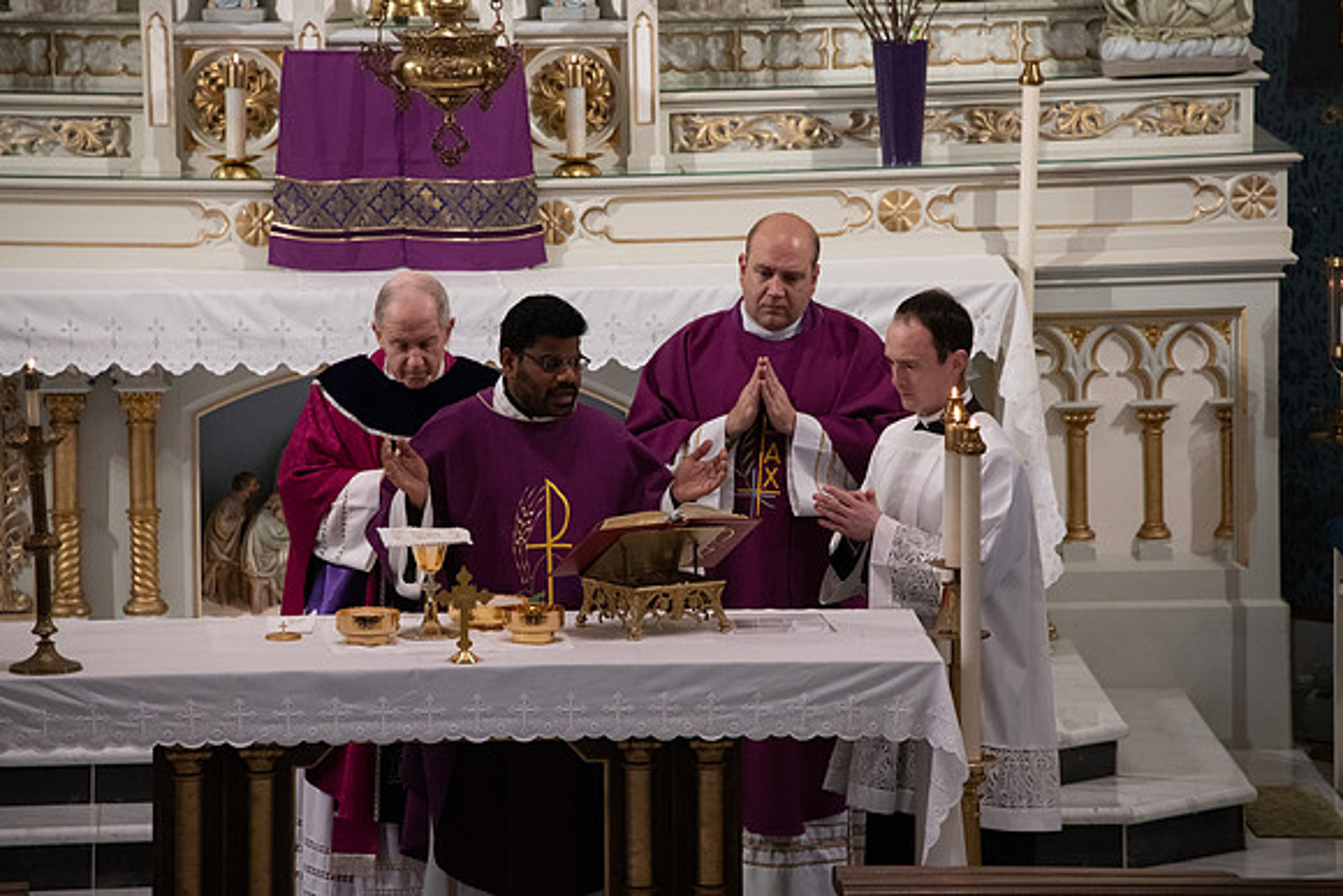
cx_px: 672
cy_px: 448
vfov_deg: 4.6
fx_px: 11194
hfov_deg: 6.9
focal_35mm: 300
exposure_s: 1/100
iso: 4000
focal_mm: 300
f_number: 9
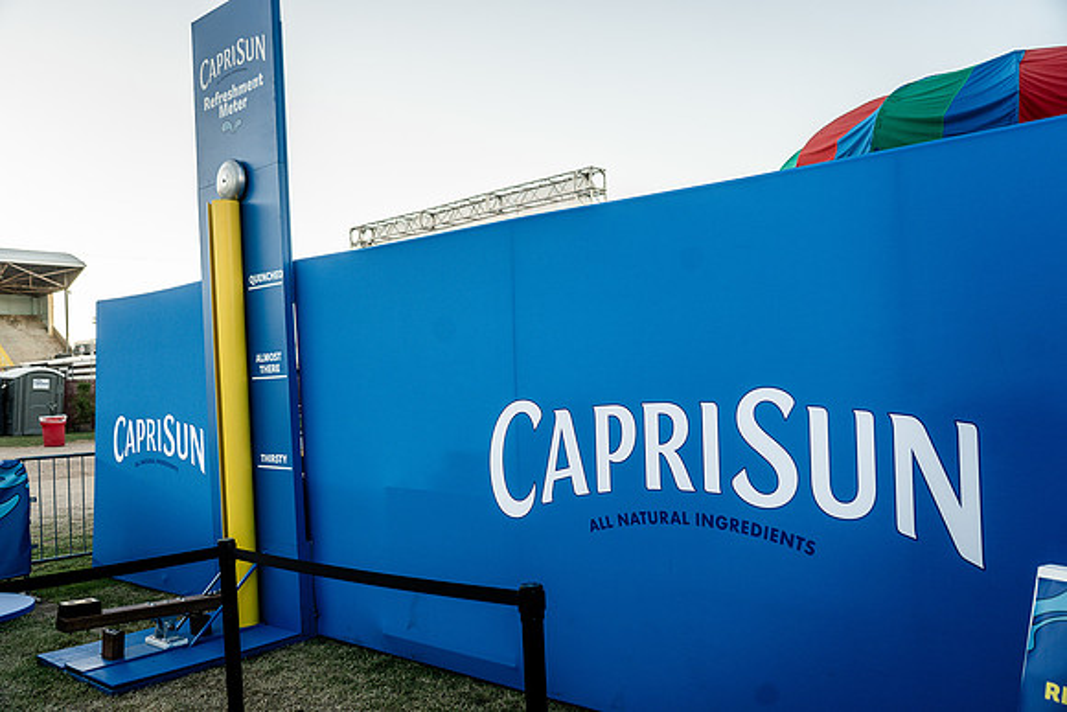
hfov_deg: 63.6
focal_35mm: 29
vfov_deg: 45.0
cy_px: 356
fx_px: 860
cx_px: 534
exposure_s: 1/200
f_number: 4
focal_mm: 29
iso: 320
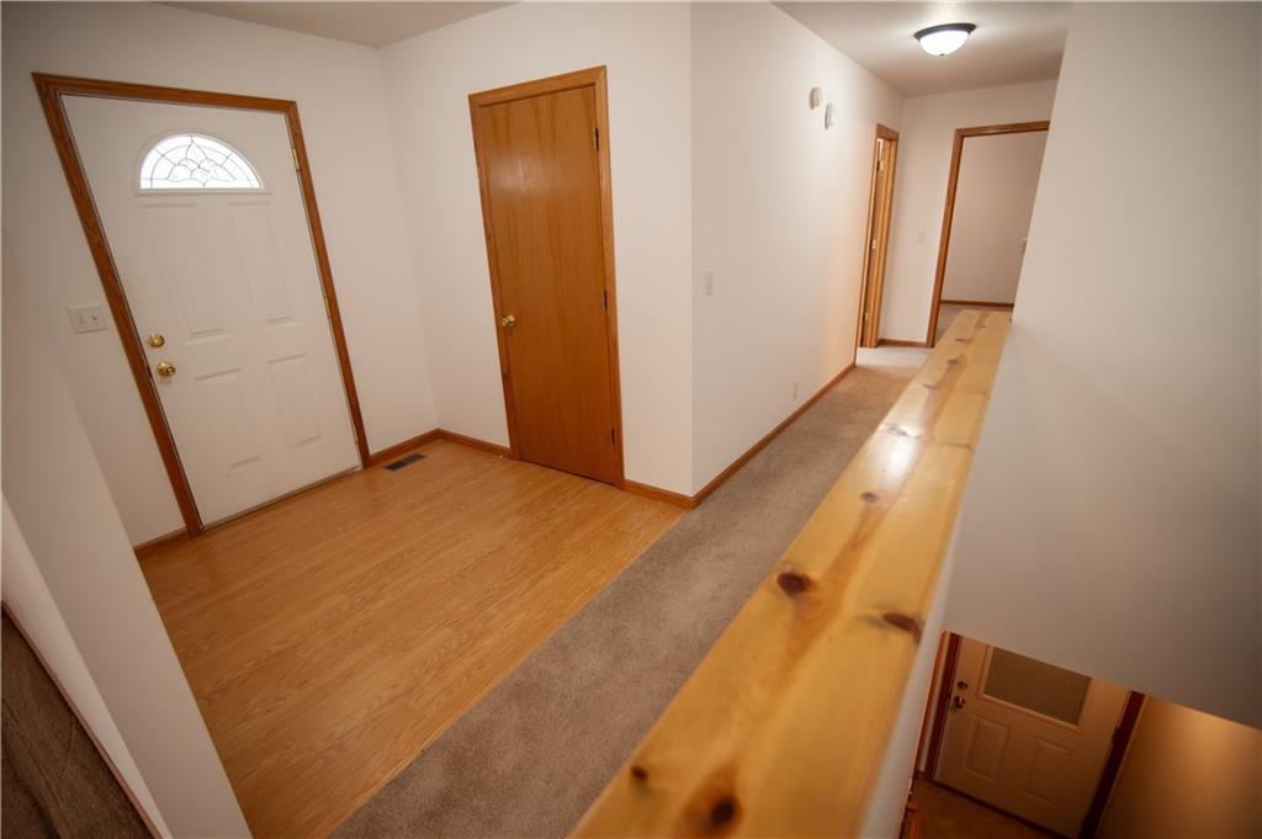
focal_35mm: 16
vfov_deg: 73.7
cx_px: 631
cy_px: 420
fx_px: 560
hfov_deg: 96.8
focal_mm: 16
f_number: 2.8
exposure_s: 1/250
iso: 320
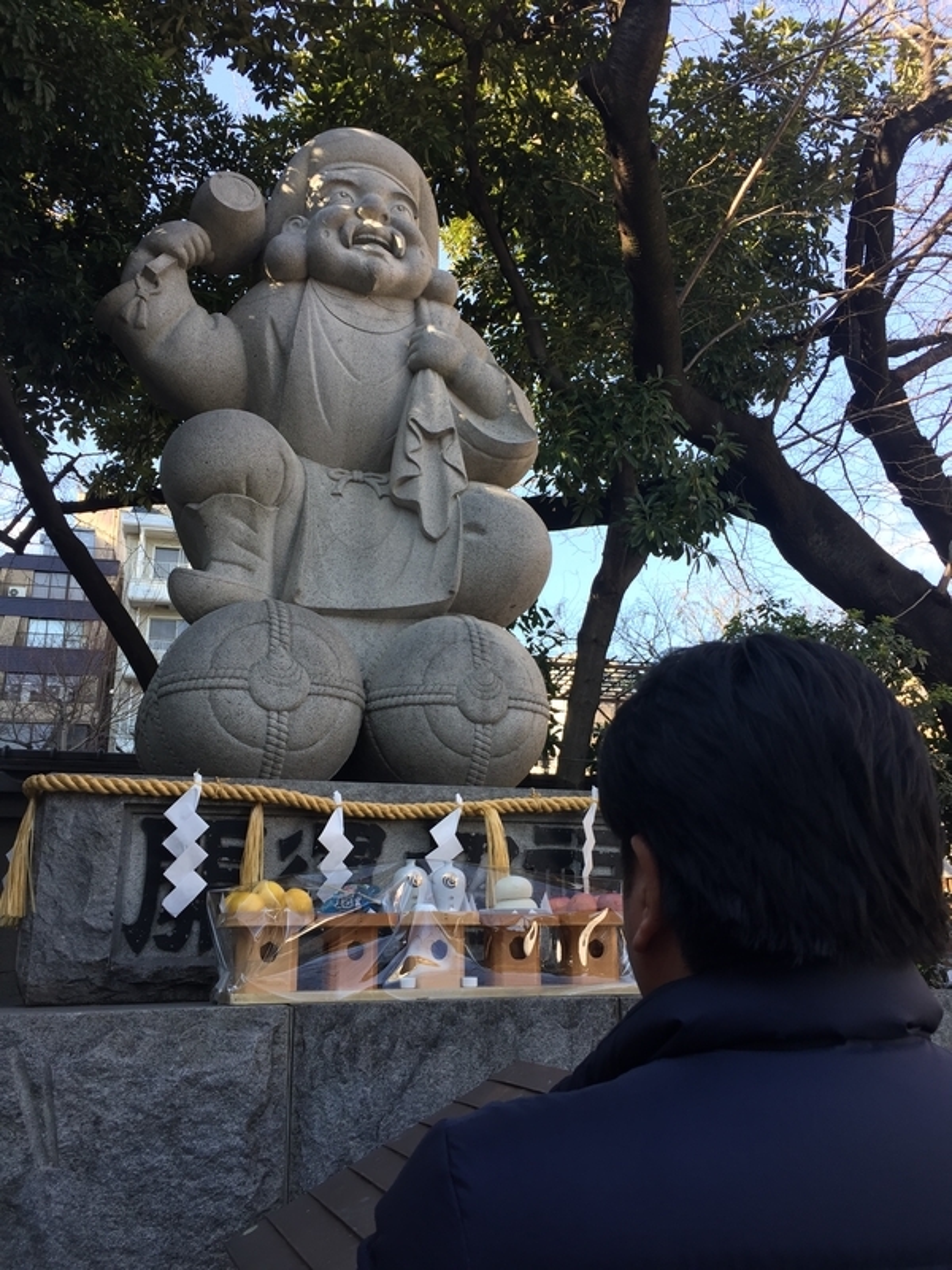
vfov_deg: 61.7
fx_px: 1063
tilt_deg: +18.2
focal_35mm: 29
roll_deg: +0.4
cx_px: 476
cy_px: 635
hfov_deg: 48.2
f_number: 2.2
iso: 32
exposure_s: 1/176
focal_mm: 4.15
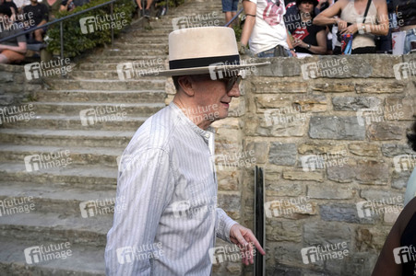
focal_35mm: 29
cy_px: 138
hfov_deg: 63.7
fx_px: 335
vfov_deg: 44.9
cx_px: 208
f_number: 5.6
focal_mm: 29
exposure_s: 1/1600
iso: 1250
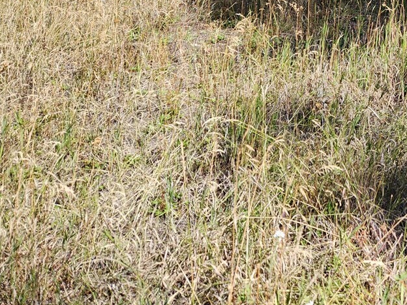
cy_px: -85
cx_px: 459
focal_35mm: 59
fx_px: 694
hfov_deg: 29.2
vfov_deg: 22.4
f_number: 1.8
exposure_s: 1/643
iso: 20
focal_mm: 5.4
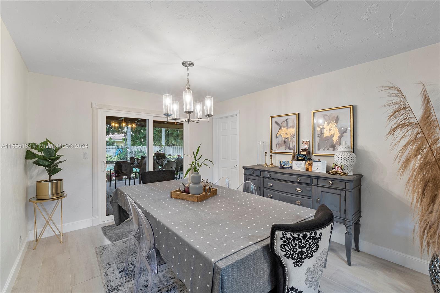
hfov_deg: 100.4
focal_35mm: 15
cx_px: 220
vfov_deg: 77.3
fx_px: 183
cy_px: 146
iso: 160
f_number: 11
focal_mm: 10
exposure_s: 1/2.5
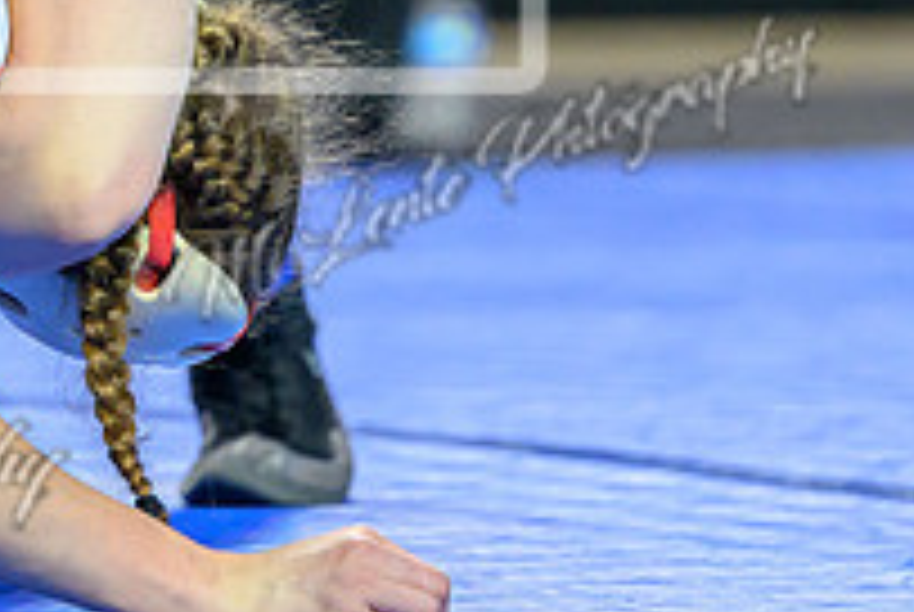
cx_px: -162
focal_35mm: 657
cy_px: -207
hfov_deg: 3.1
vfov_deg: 2.1
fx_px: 16705
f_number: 2.8
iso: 2000
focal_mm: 155
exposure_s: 1/800
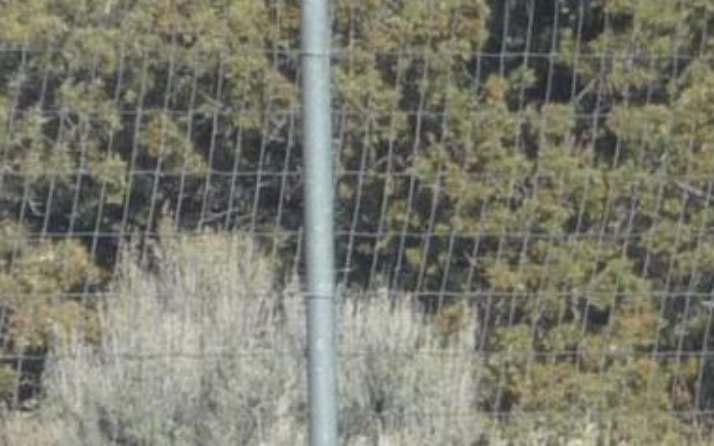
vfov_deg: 2.1
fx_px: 12082
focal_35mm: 621
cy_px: -309
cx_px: 596
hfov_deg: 3.4
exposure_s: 1/500
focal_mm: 15.2
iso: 100
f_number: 4.7
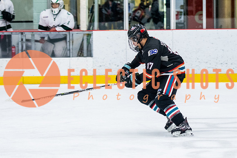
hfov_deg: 9.8
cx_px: 170
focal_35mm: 209
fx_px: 1375
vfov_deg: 6.6
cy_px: 47
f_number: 2.8
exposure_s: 1/640
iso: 1800
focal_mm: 95
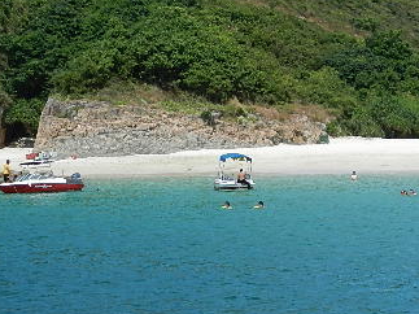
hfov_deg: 16.3
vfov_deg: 12.3
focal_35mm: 119
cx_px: 380
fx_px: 1440
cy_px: 29
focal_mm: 10.9
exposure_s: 1/1250
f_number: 4.5
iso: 160
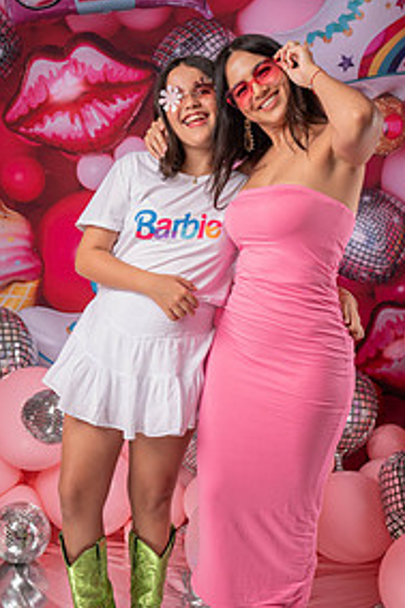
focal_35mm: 65
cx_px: 212
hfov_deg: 20.9
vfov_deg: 30.9
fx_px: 1098
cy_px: 370
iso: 250
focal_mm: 41
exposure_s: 1/80
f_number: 5.6
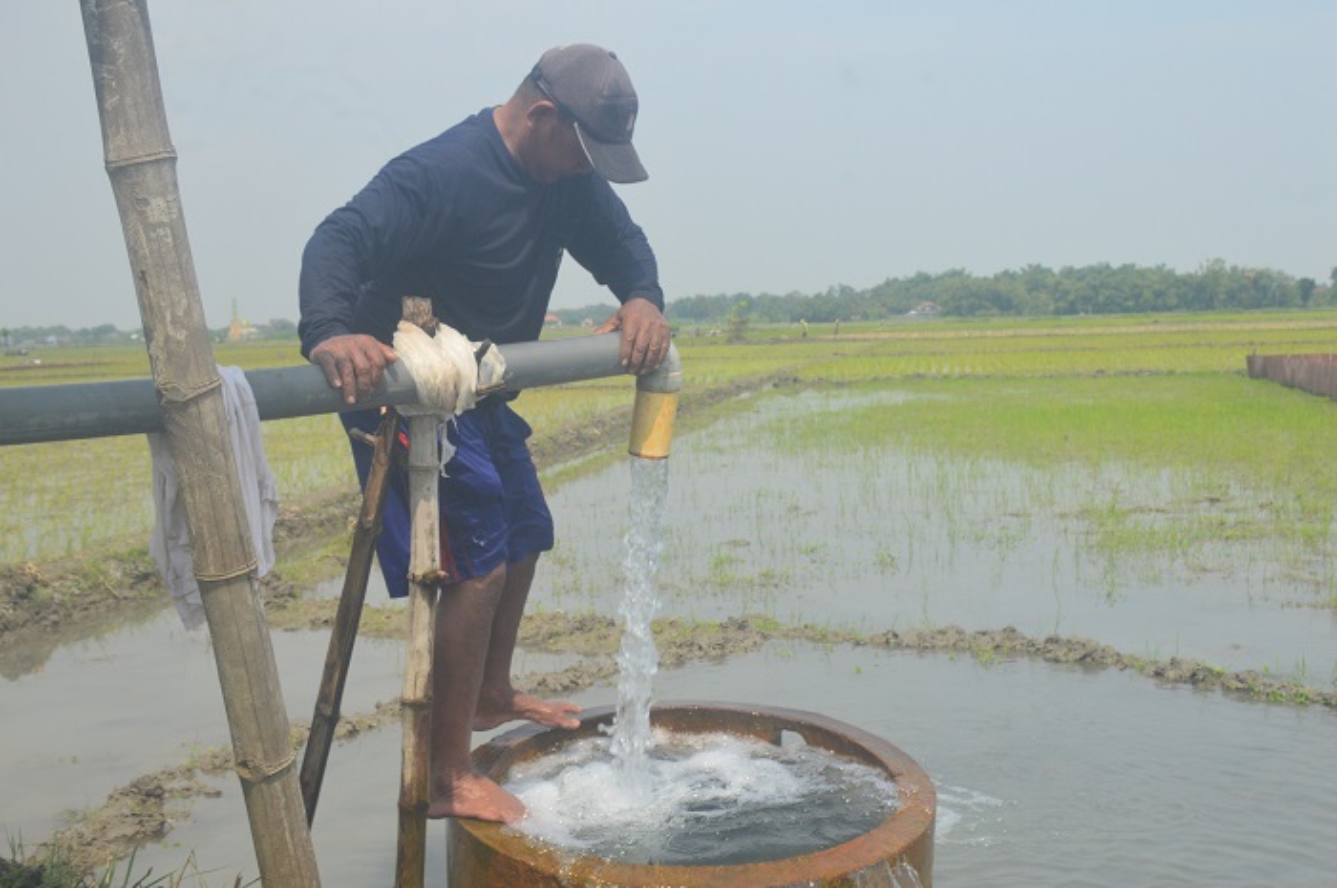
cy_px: 444
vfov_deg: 31.8
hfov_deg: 46.4
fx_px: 1558
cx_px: 668
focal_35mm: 42
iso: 400
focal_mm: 28
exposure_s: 1/400
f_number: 11
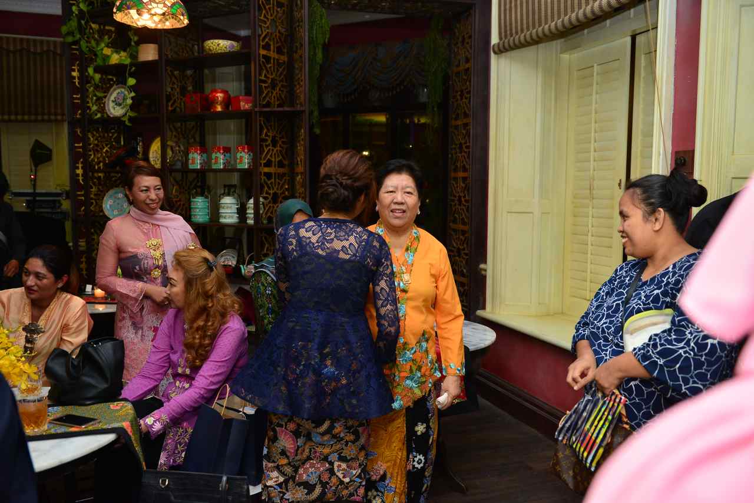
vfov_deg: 41.1
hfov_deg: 58.7
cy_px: 252
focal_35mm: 32
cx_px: 377
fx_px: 670
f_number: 3.5
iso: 1000
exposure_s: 1/125
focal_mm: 32
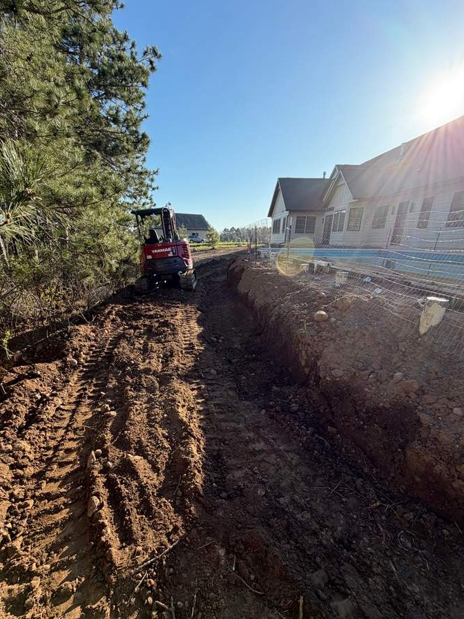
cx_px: 212
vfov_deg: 94.1
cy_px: 345
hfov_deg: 77.9
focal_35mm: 16
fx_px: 286
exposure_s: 1/502
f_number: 2.2
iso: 40
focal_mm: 2.22
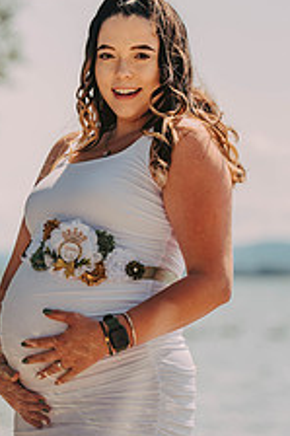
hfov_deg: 6.7
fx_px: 2481
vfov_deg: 10.0
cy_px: 288
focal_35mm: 205
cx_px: 45
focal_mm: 102
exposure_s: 1/4000
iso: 250
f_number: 2.8
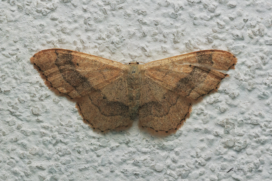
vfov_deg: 10.2
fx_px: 1020
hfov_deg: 15.2
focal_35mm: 135
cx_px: 136
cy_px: 90
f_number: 11
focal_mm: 90
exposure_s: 1/50
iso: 400
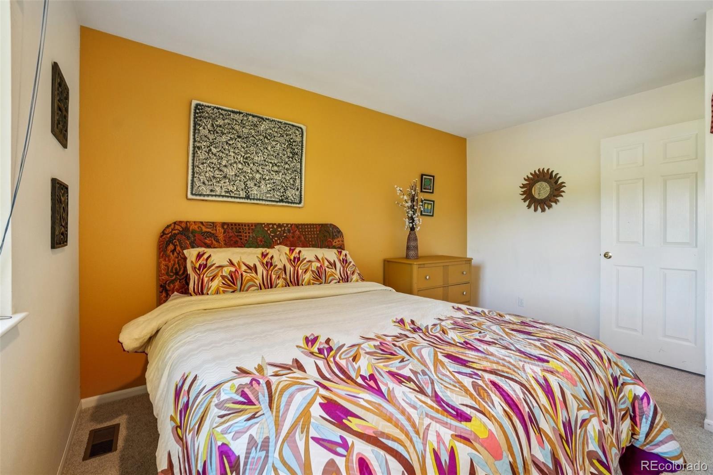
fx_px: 297
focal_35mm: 15
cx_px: 356
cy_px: 238
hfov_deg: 100.4
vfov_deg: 77.3
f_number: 8
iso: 400
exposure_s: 1/15
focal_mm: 10
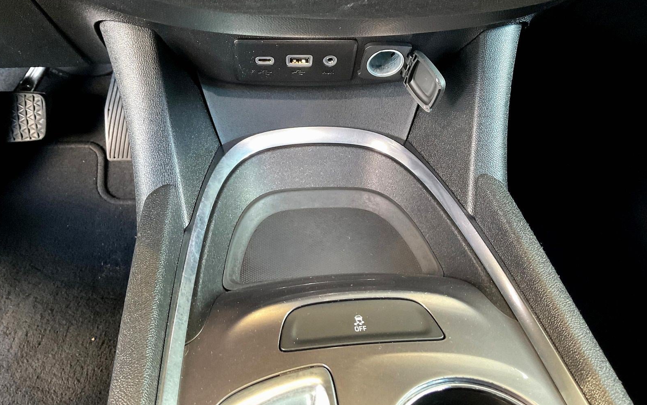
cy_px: 189
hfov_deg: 61.2
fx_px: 547
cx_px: 322
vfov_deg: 40.6
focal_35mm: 31
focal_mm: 3
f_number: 1.8
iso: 320
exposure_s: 1/41
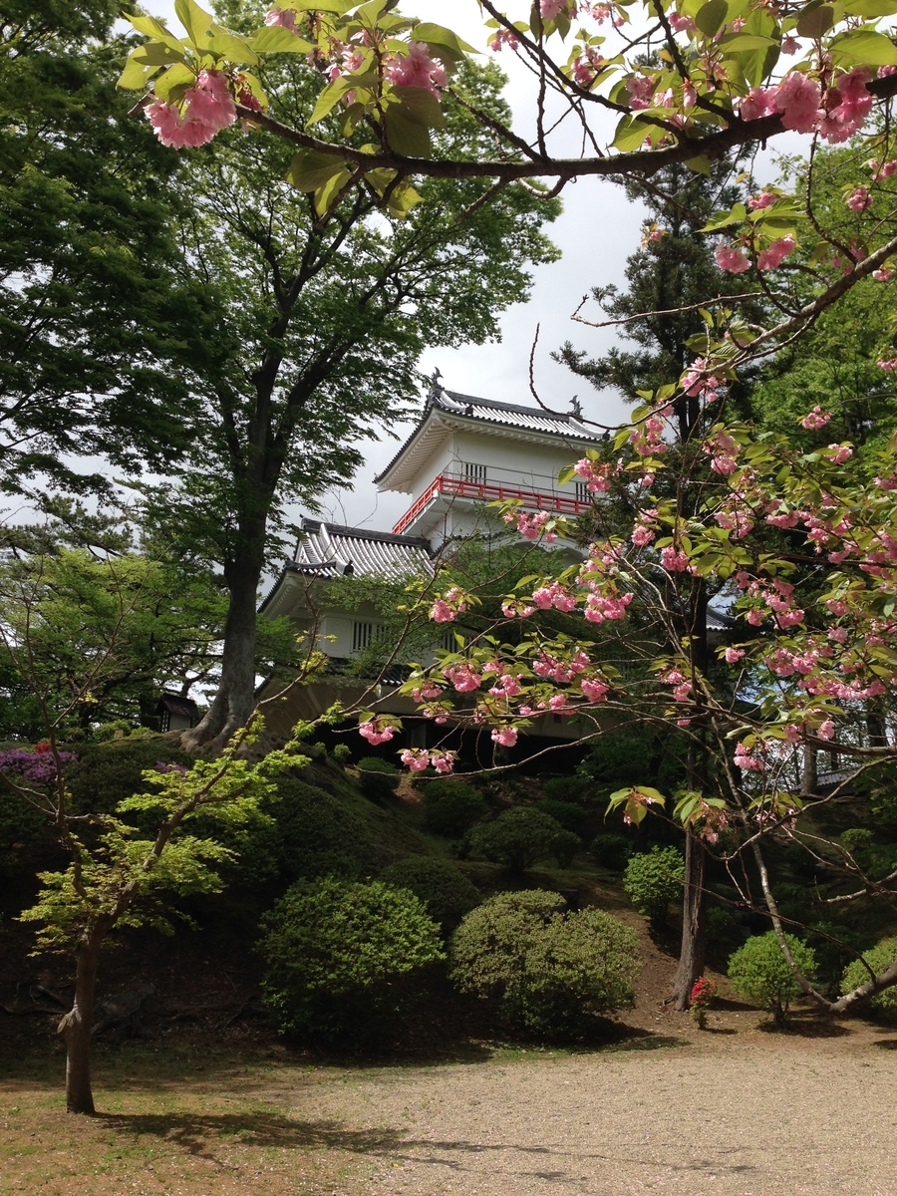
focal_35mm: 33
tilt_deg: +19.2
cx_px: 448
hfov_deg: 42.9
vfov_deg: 55.4
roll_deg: -2.0
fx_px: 1140
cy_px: 598
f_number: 2.4
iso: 50
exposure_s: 1/1427
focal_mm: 4.12
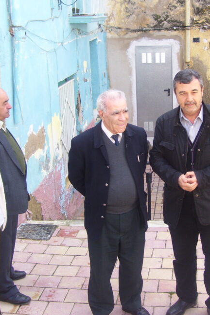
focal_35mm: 57
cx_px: 132
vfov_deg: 35.0
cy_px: 140
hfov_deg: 23.7
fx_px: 499
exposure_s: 1/350
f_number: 2.7
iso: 80
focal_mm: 6
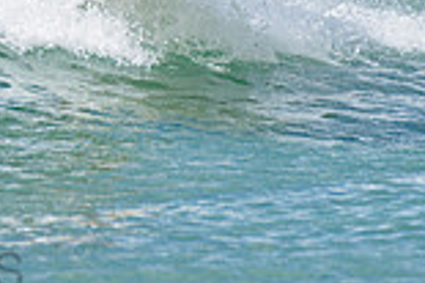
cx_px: -9
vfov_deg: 0.6
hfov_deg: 0.9
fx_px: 27124
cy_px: -157
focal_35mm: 2300
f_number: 5.6
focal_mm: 500
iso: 250
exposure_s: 1/2000
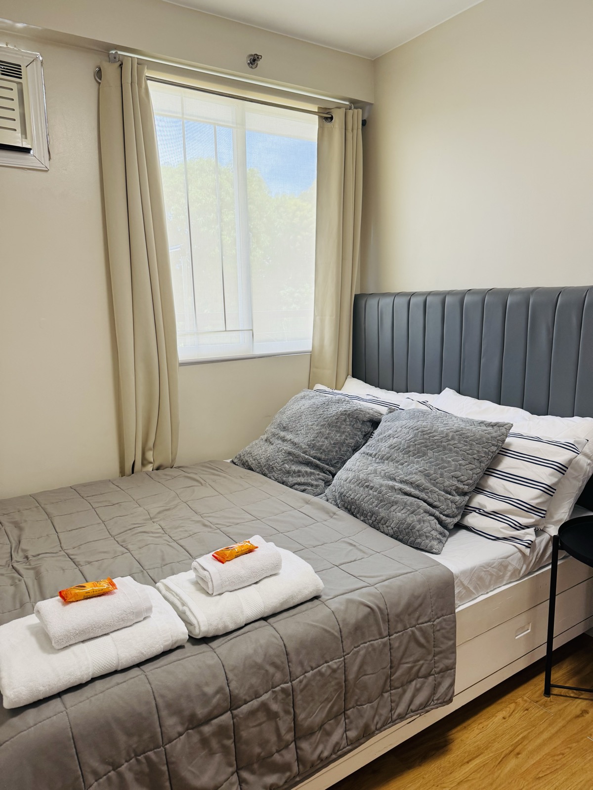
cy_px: 395
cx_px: 296
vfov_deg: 71.6
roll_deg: +1.0
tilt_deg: -8.4
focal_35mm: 24
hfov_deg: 56.8
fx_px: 548
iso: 125
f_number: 1.78
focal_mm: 6.76
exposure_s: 1/121
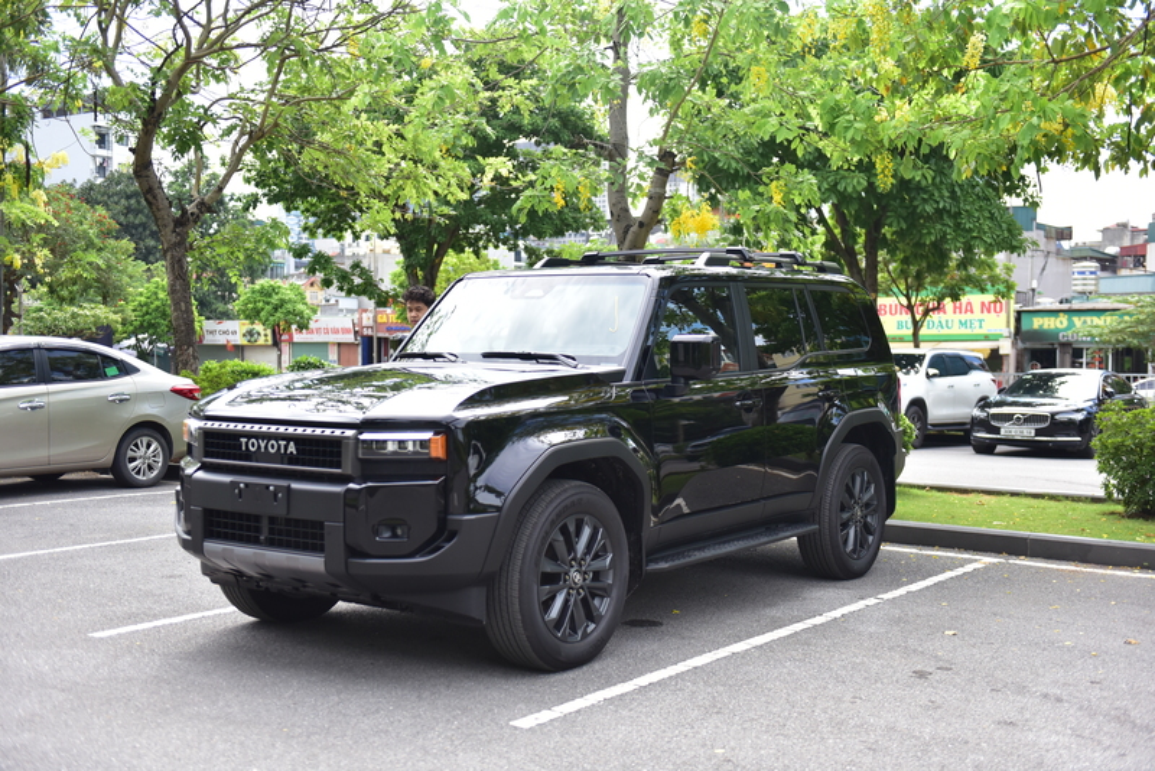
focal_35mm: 42
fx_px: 1348
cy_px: 386
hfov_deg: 46.4
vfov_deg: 31.9
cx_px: 578
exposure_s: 1/3200
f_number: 2.8
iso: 800
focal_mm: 42
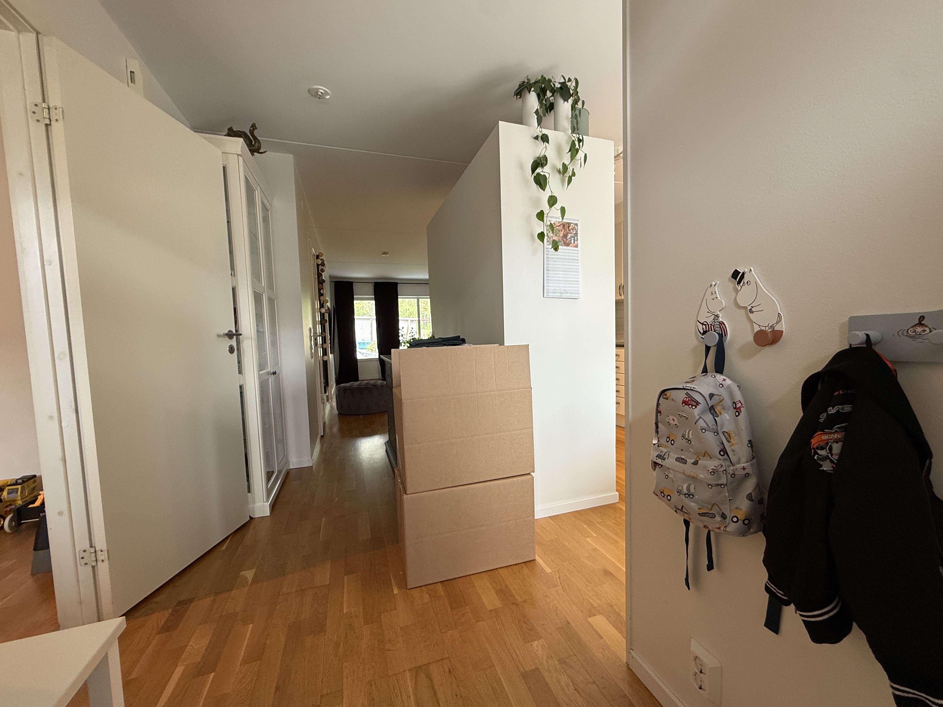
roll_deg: +2.0
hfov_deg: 98.0
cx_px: 502
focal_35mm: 15
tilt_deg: -3.6
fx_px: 409
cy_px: 365
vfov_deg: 81.7
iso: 125
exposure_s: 1/100
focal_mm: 2.22
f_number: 2.2
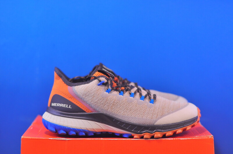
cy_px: 77
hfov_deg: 27.0
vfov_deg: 18.1
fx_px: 485
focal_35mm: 75
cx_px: 116
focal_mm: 50
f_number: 2.2
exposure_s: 1/320
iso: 250
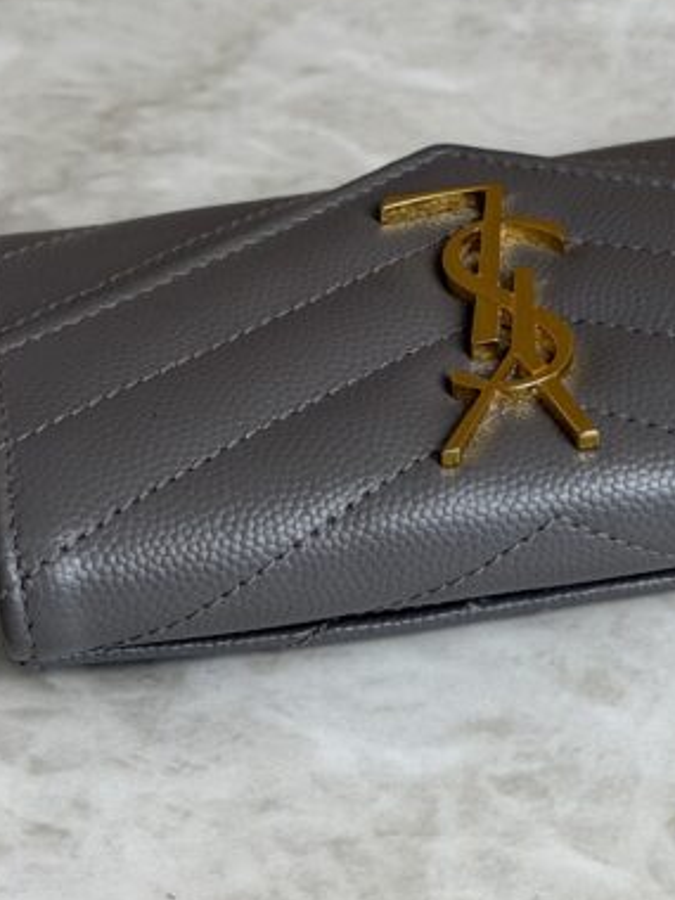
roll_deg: +1.9
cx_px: 469
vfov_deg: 19.4
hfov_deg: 14.6
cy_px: 381
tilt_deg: -37.4
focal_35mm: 101
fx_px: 2626
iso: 50
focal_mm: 6.76
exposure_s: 1/120
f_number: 1.78
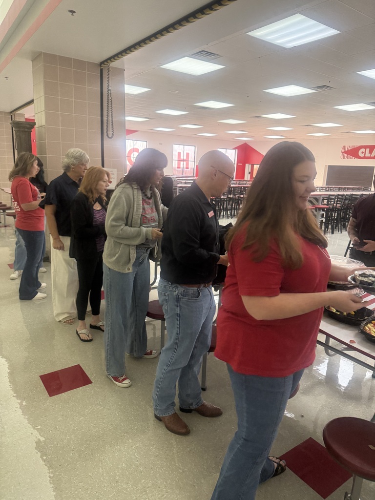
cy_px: 250
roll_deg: -0.1
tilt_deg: -12.4
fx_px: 347
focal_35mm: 24
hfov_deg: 56.8
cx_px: 188
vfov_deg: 71.6
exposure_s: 1/120
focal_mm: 6.76
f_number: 1.78
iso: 250
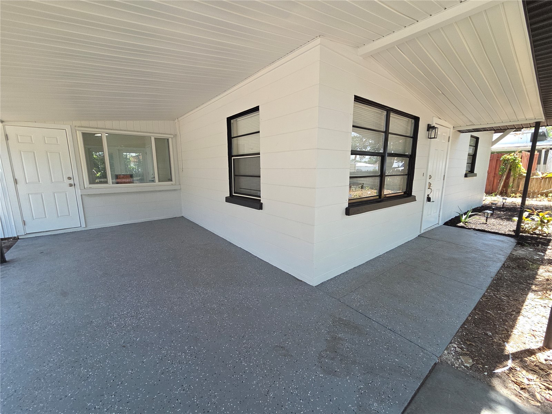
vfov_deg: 89.9
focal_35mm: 13
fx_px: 207
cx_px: 276
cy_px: 207
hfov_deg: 106.2
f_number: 2.2
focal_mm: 2.2
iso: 50
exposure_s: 1/185
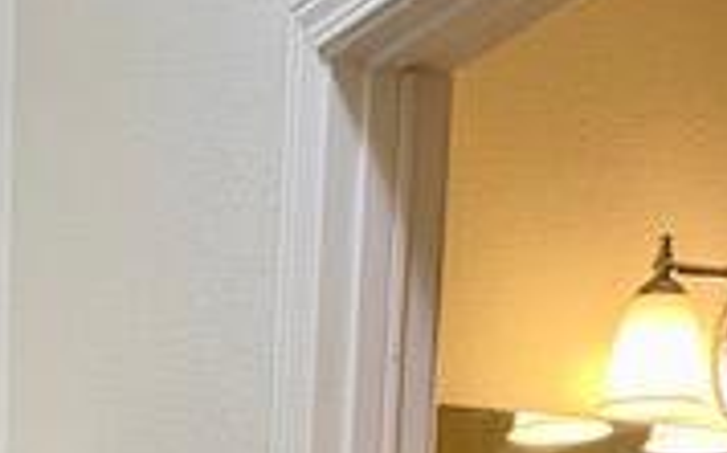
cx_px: -8
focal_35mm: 99
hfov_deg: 20.3
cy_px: 1192
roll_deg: -0.9
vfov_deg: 10.7
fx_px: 1960
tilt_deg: -10.1
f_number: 1.8
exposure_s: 1/60
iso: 125
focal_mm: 4.25
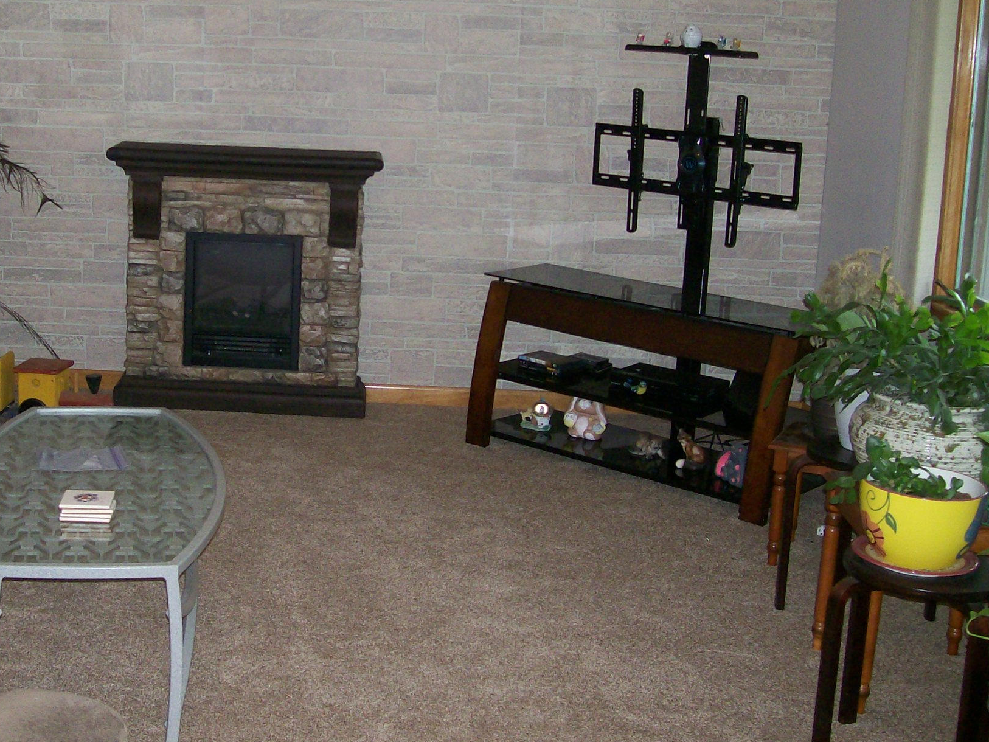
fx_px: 1457
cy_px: 278
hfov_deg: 37.0
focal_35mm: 51
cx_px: 303
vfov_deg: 28.5
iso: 140
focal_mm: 6
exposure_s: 1/64
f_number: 2.7
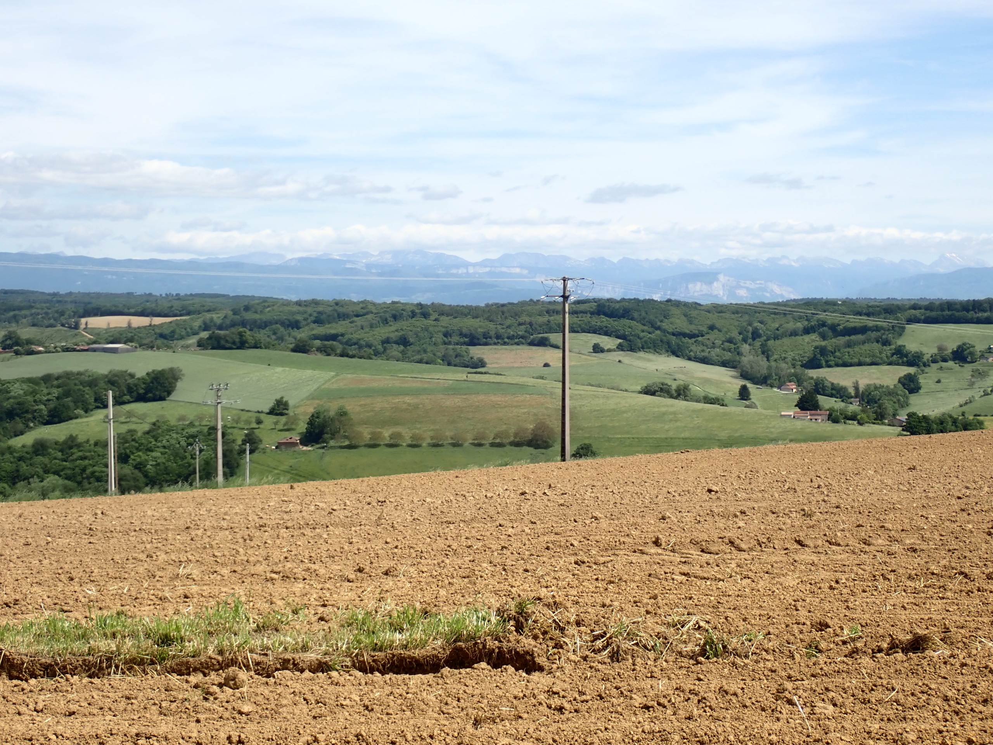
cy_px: 372
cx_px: 496
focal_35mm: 67
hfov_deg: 29.0
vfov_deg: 21.9
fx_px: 1922
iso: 100
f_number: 5
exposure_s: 1/400
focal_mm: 11.88
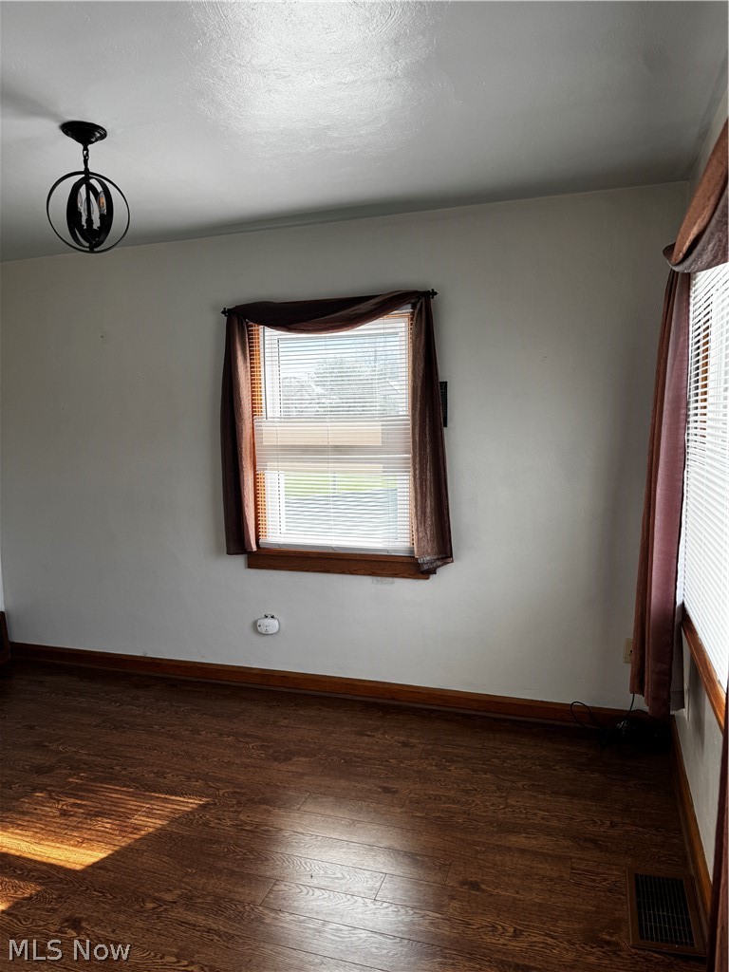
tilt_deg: -6.4
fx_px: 674
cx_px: 364
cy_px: 486
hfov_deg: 56.8
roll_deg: +1.5
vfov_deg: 71.6
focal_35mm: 24
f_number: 1.78
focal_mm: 6.76
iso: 80
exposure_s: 1/247
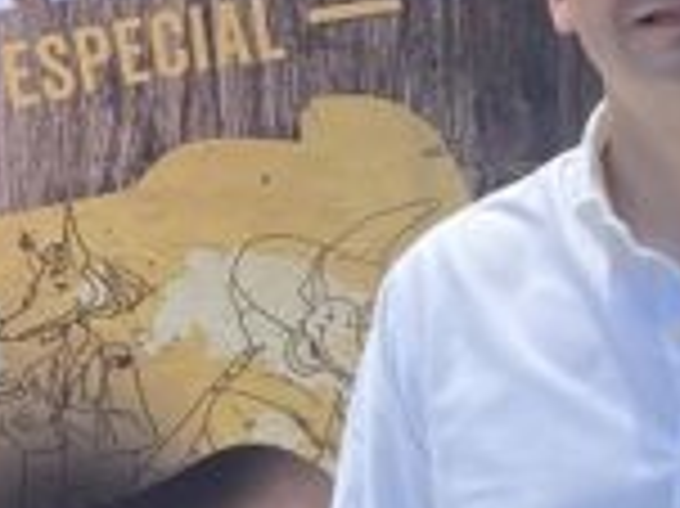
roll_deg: +0.9
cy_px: 342
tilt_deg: -0.6
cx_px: 77
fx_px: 2591
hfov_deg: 14.8
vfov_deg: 11.2
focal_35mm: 132
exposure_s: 1/1245
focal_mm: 4.25
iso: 32
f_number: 1.8
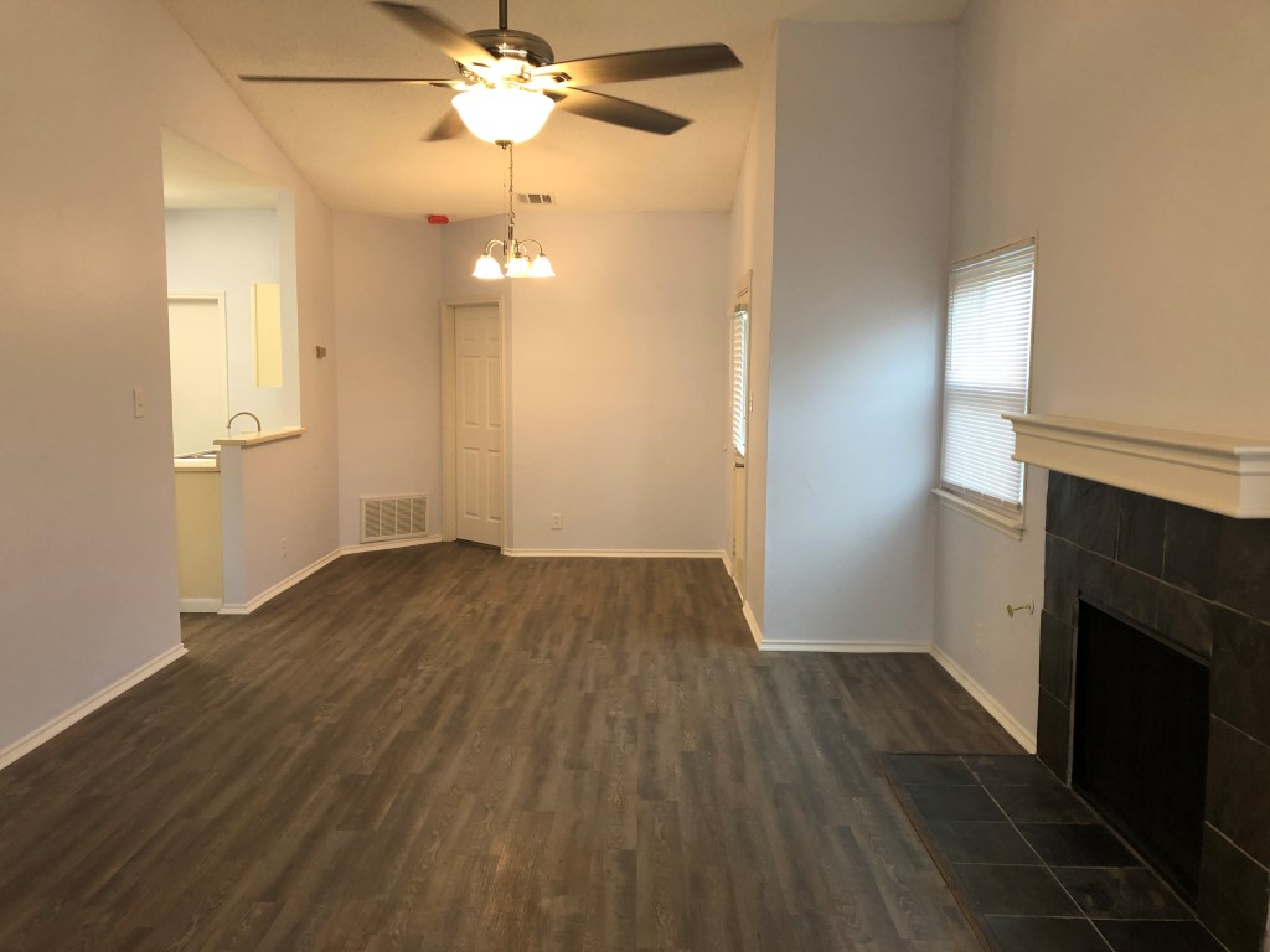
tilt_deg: -7.7
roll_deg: +0.3
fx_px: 1027
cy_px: 476
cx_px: 635
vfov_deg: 49.7
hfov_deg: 63.4
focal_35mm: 28
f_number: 1.8
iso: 32
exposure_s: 1/24
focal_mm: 3.99
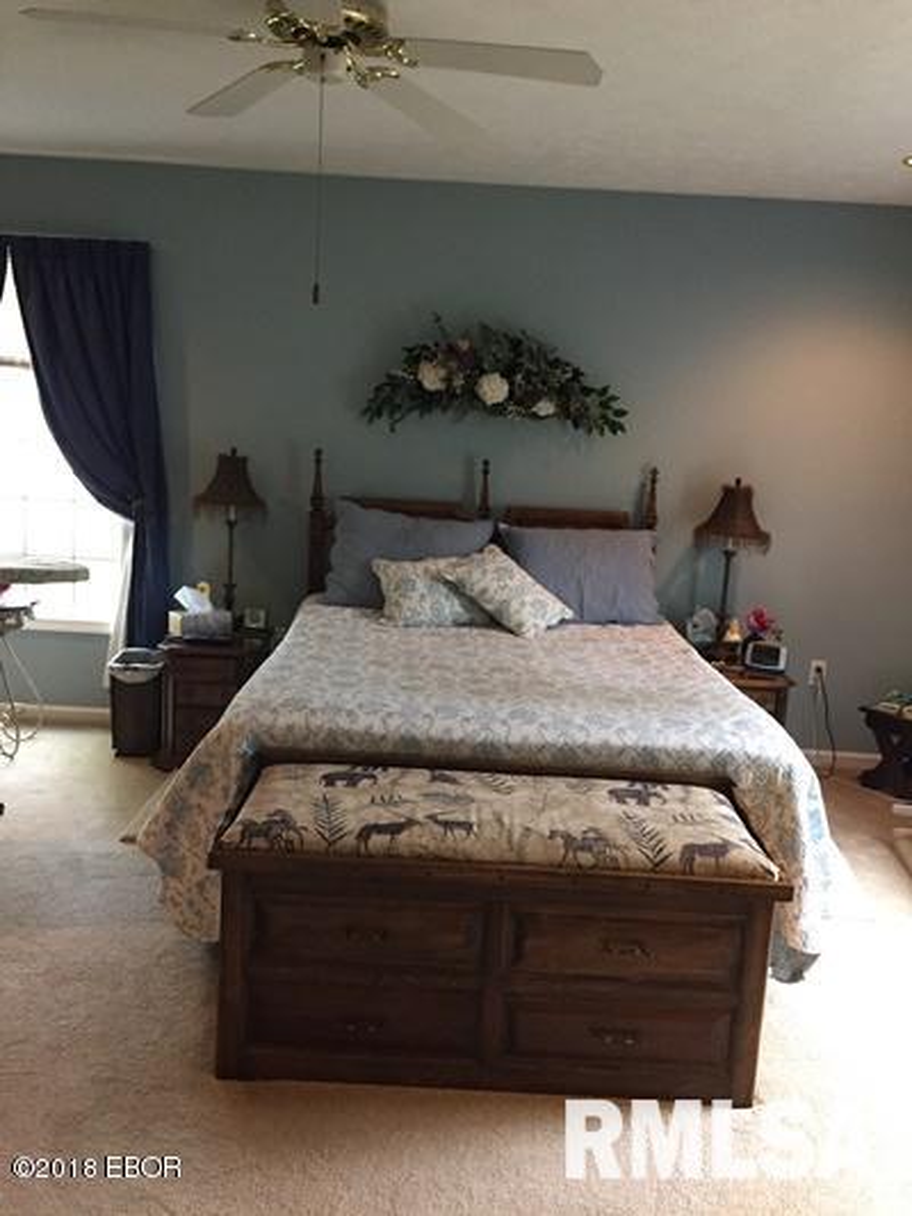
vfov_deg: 61.6
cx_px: 456
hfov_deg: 48.2
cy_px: 608
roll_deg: -3.4
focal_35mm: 29
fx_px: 1018
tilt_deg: -10.4
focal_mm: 4.15
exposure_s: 1/30
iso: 200
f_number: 2.2
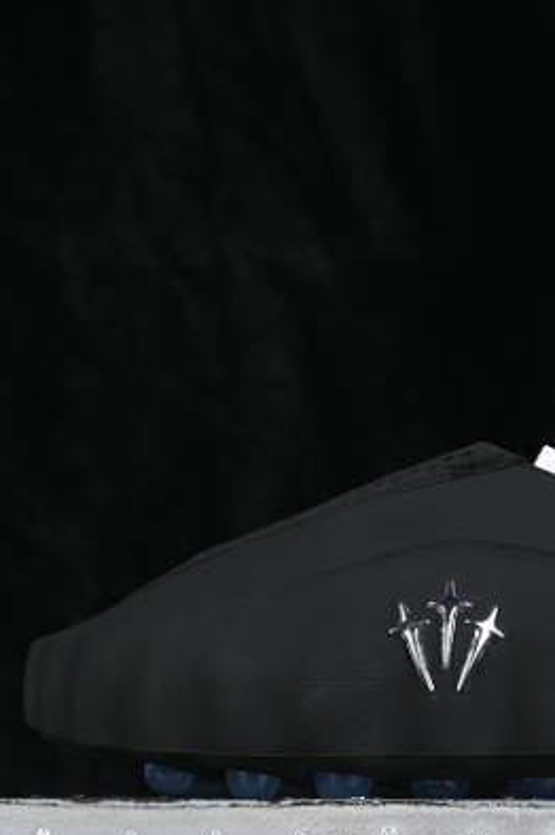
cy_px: 479
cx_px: 498
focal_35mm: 139
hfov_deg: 9.8
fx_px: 3220
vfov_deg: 14.8
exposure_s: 1/60
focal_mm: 50
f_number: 6.3
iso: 160
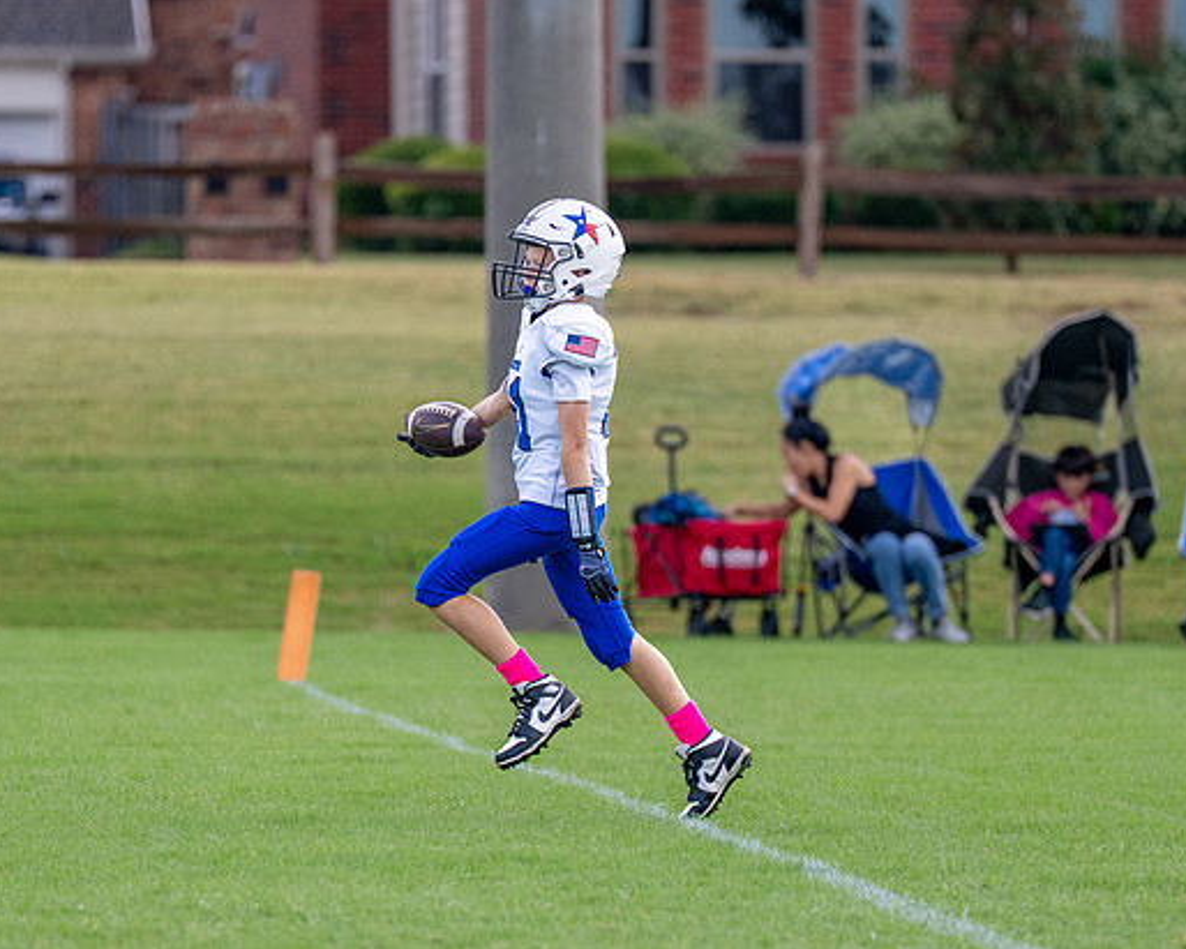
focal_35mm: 393
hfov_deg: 4.9
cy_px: 485
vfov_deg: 3.9
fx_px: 13792
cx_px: 563
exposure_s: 1/2500
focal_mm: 200
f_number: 2.8
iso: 400
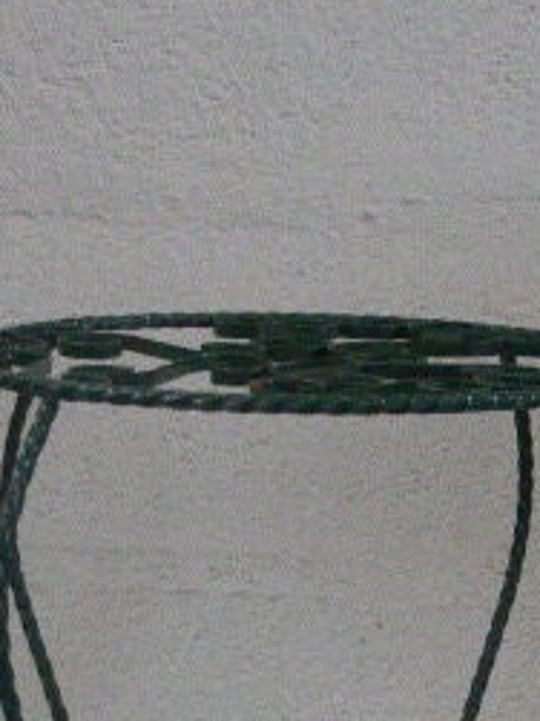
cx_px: 250
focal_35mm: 125
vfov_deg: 15.4
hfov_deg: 11.8
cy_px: 744
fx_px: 2602
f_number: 4.2
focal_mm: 8.5
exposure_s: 1/100
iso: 800
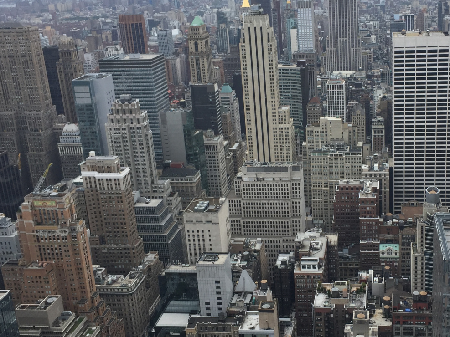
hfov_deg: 39.8
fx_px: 611
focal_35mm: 47
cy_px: 167
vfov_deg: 30.9
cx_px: 312
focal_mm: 4.15
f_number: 2.2
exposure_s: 1/1130
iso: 32
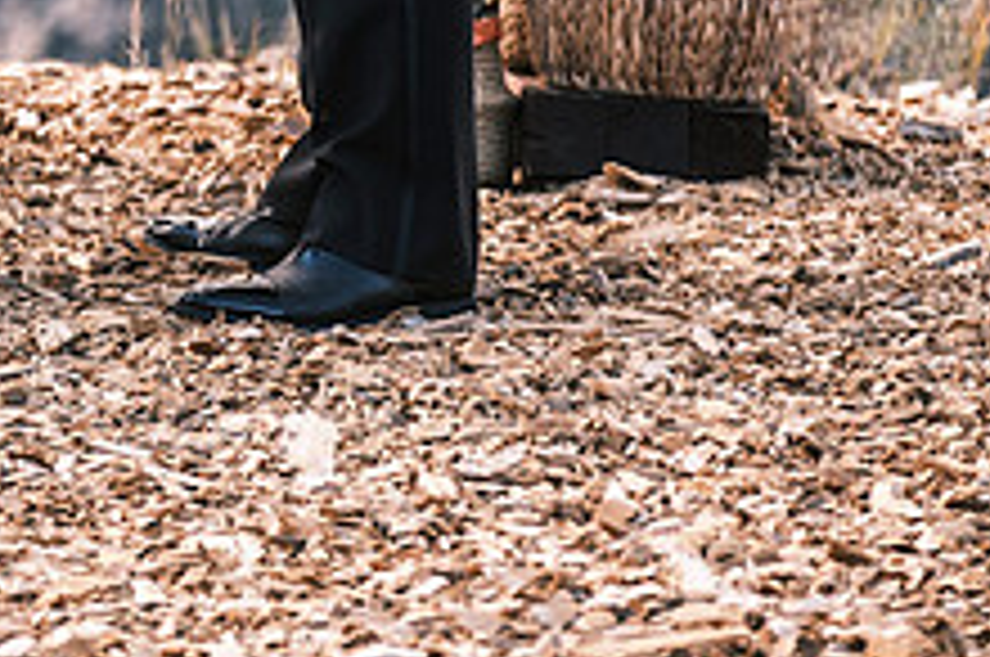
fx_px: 10325
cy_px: 25
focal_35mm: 376
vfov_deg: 3.6
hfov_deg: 5.5
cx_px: -117
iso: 400
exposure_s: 1/1100
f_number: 2.8
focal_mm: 90.6
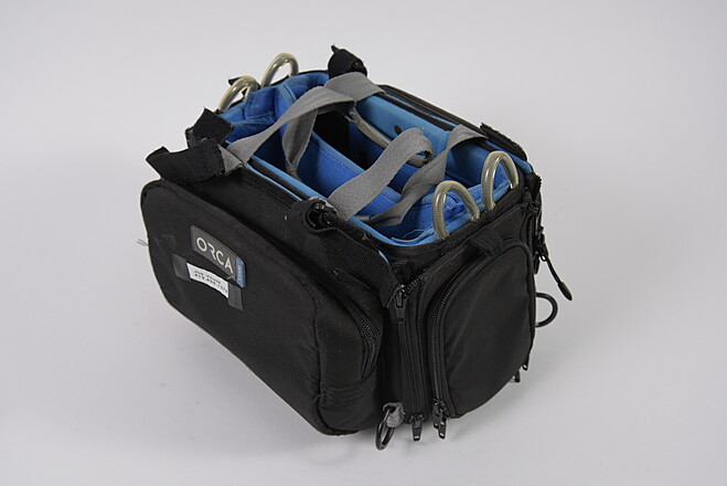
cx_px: 364
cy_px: 243
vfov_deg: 28.1
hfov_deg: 41.1
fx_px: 970
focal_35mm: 48
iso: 800
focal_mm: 48
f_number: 8
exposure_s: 1/400
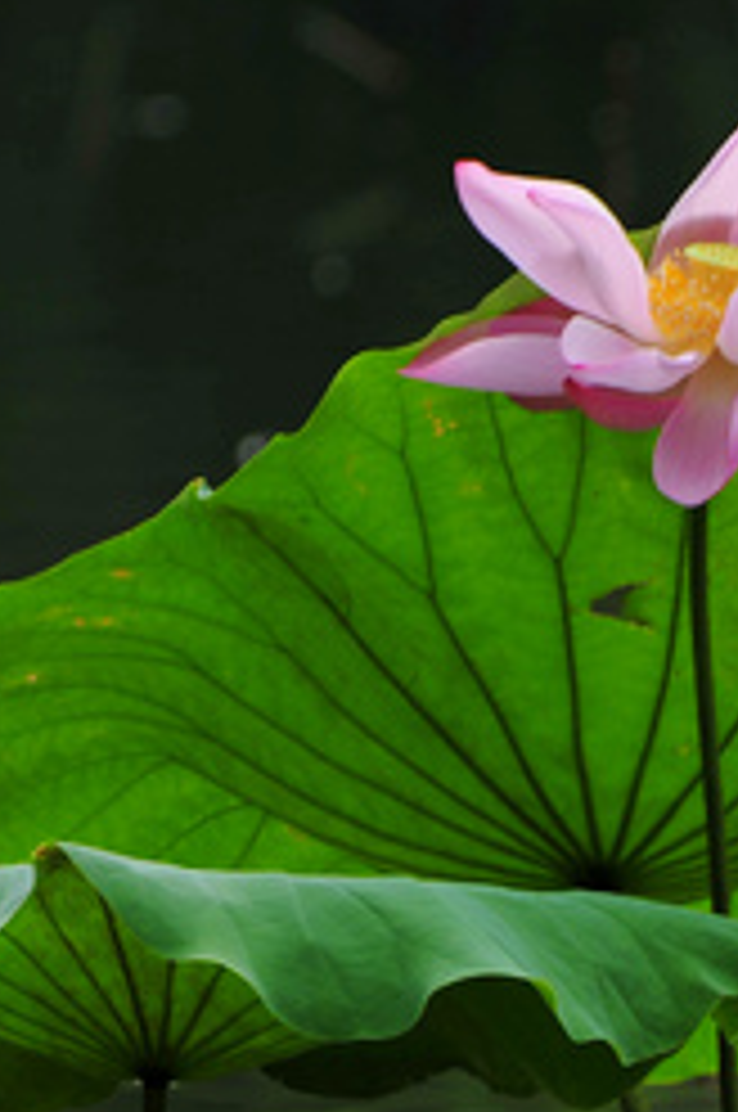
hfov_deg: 1.9
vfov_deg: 2.9
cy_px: 1261
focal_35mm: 713
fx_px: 21985
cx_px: 594
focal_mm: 195
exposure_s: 1/500
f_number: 5.3
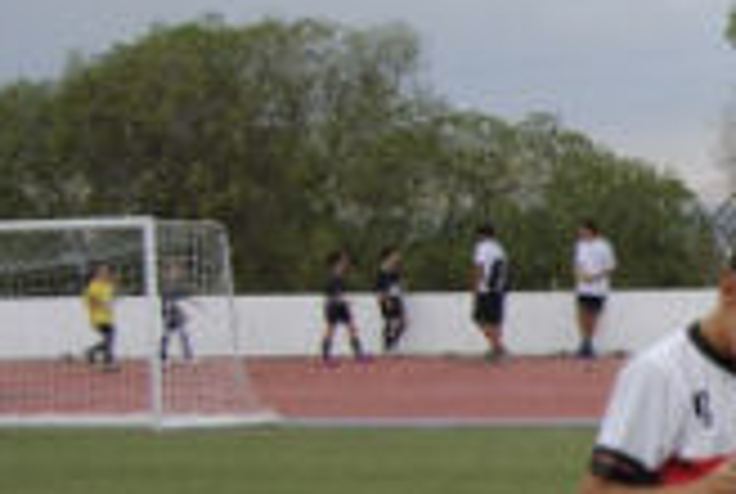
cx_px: 1418
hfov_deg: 12.1
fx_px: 3113
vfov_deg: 9.0
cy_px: 543
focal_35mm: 152
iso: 100
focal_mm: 26
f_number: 6.3
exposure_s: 1/160
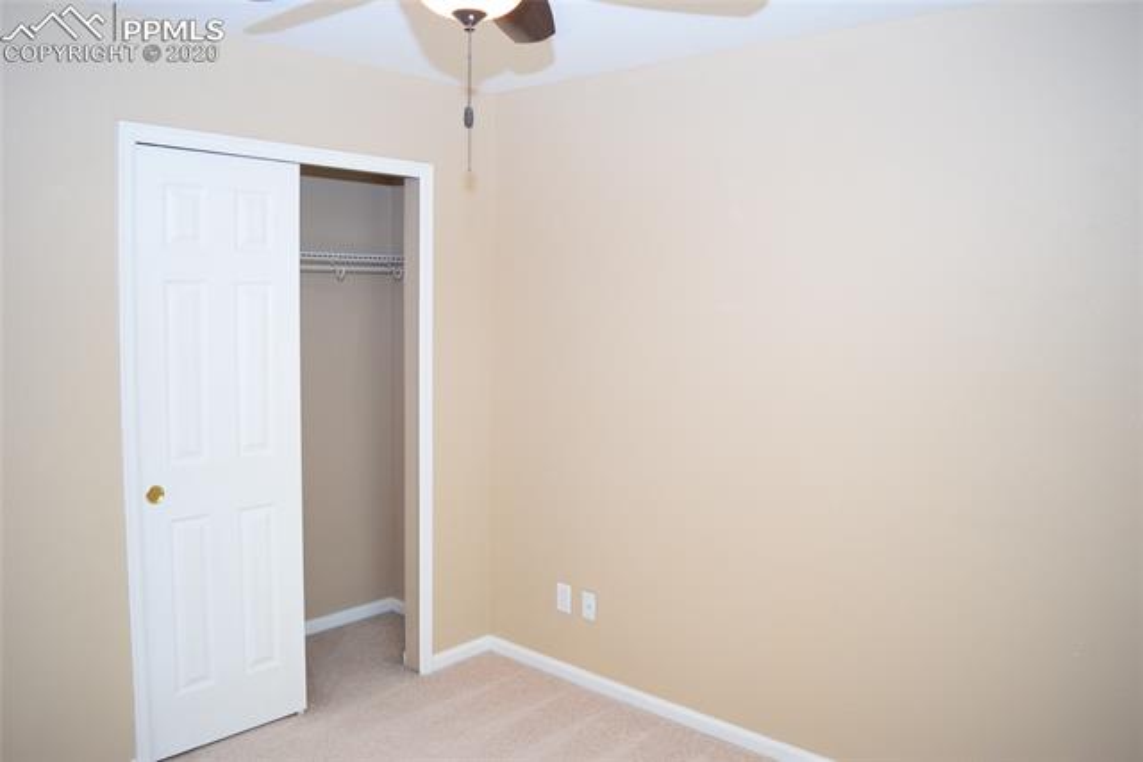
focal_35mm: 27
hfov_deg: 67.4
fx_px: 857
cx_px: 572
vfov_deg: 48.0
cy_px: 381
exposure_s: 1/60
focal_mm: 18
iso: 800
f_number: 3.8
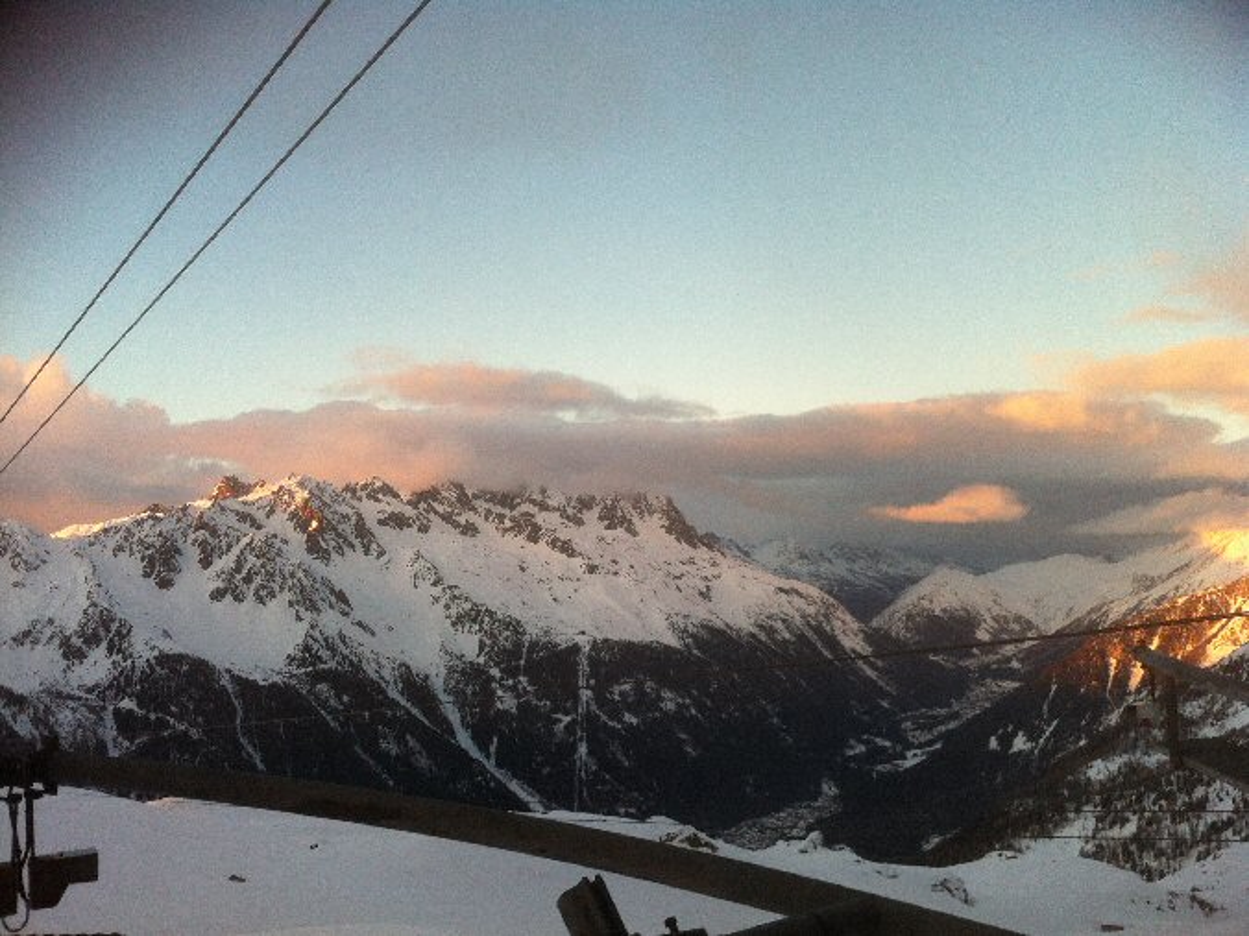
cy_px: 468
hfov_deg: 52.6
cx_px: 624
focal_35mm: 35
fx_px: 1263
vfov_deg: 40.7
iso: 80
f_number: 2.8
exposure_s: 1/148
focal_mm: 3.85
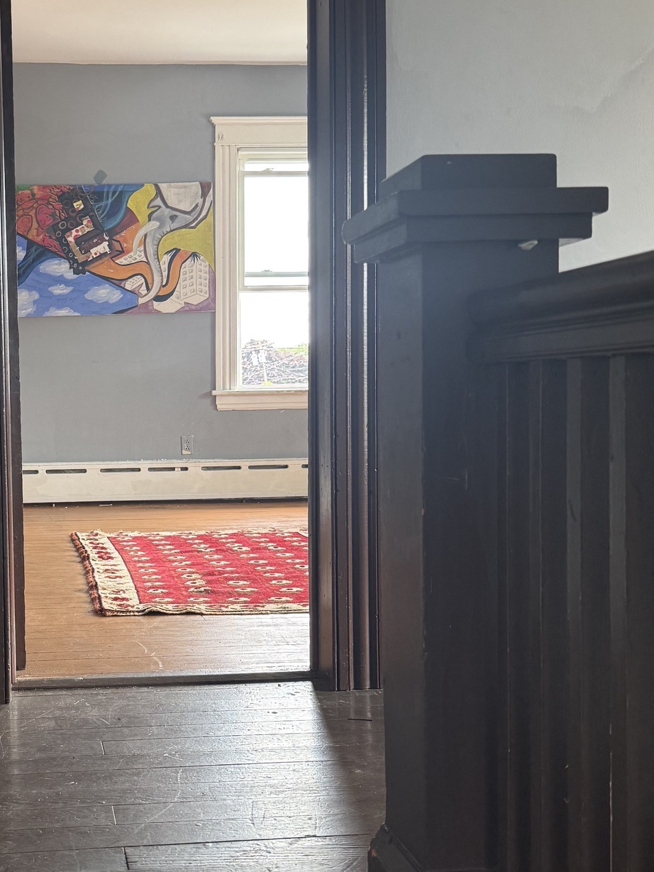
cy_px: 437
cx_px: 135
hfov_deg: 31.4
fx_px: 1133
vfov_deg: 42.1
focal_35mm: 45
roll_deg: +0.8
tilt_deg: -2.0
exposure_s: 1/121
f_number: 1.78
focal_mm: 6.76
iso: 200
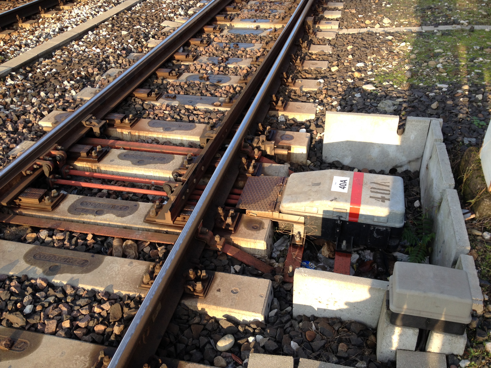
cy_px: 184
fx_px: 496
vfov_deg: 40.7
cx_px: 246
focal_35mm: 35
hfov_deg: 52.6
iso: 50
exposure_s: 1/297
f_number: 2.4
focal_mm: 4.28
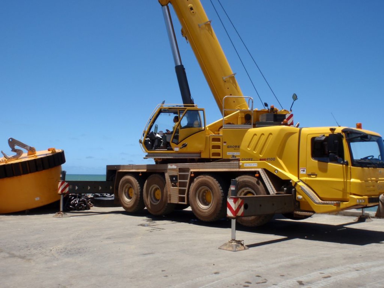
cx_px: 192
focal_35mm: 36
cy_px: 144
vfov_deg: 39.7
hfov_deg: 51.4
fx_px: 399
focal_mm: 6.53
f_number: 6.3
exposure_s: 1/320
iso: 64
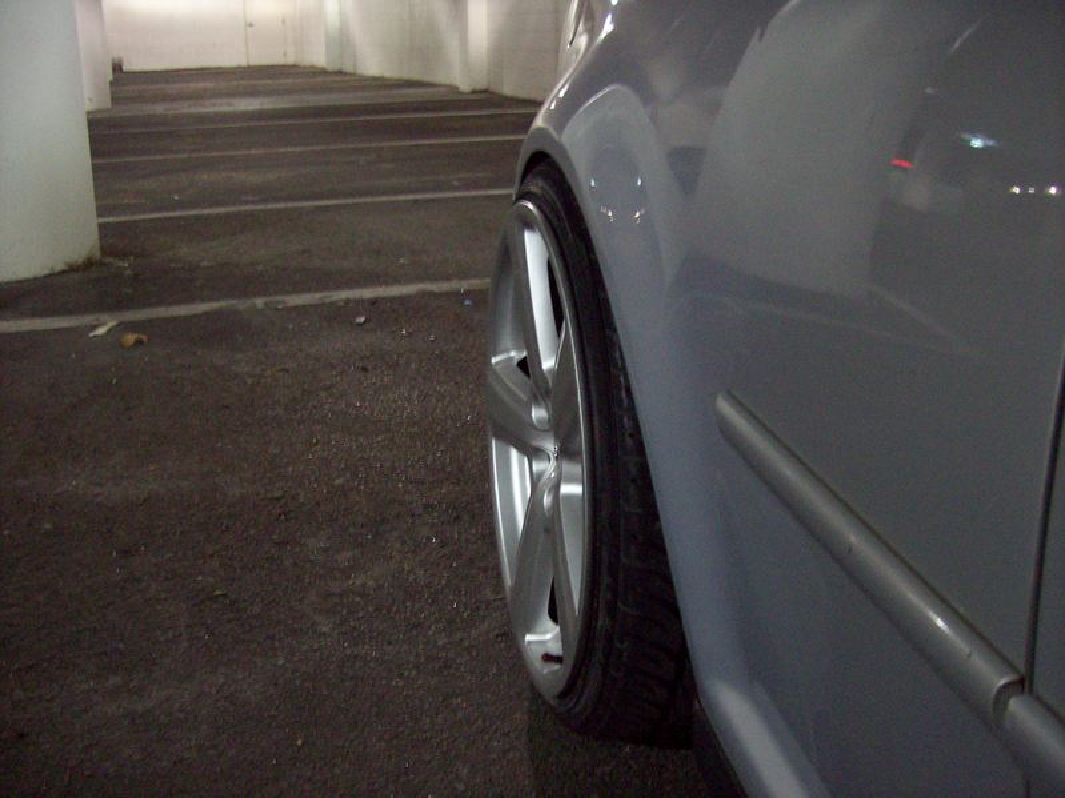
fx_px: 1107
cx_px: 532
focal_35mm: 36
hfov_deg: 51.4
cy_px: 399
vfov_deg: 39.6
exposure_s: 1/8
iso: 160
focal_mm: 6
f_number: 2.7
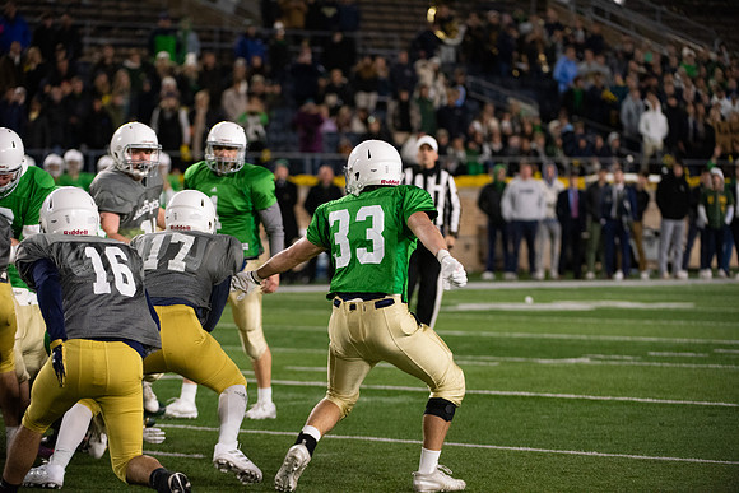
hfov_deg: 10.3
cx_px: 370
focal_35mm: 200
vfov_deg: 6.9
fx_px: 4106
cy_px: 246
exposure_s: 1/500
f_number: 4.5
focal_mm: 200
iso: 4500
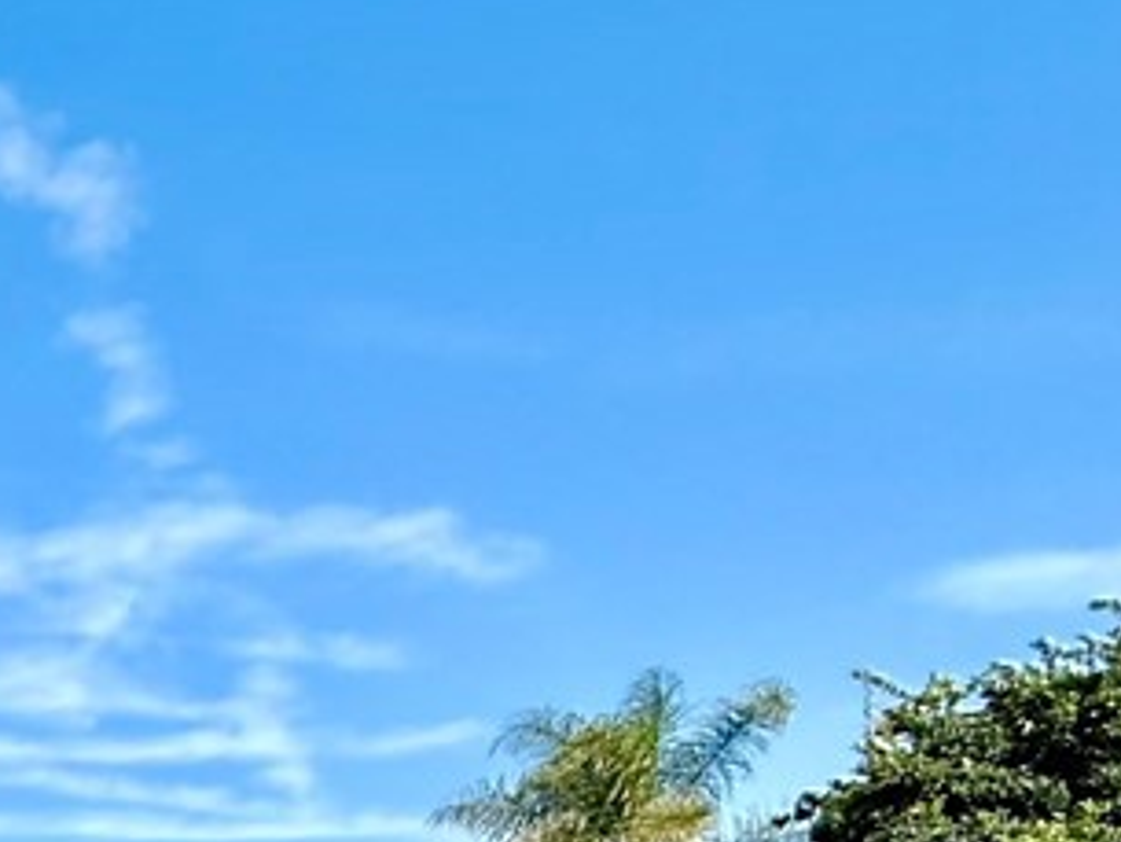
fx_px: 1523
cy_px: 1213
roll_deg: -0.6
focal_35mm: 47
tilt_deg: -0.6
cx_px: -518
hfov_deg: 28.3
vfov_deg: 24.8
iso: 50
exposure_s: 1/2410
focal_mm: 2.22
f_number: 2.2
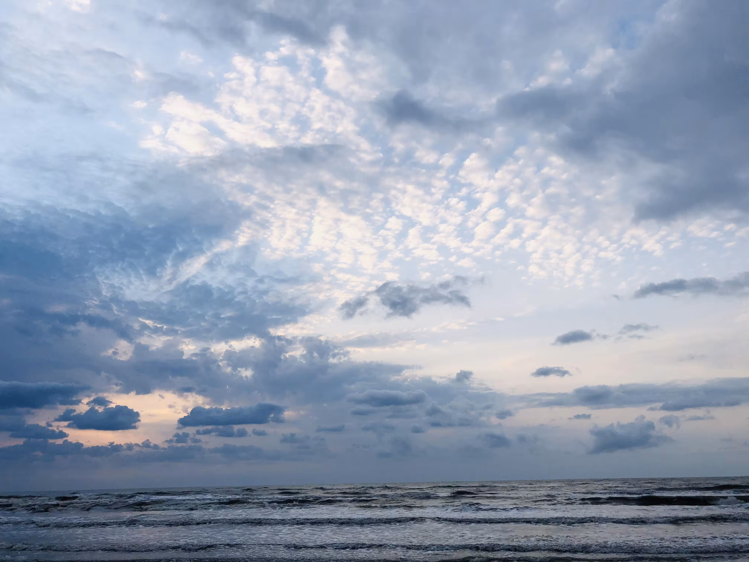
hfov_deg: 63.4
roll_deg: +1.6
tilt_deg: +19.3
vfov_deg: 49.7
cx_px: 374
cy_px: 281
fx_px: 606
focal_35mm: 28
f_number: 1.8
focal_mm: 4
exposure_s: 1/906
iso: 20
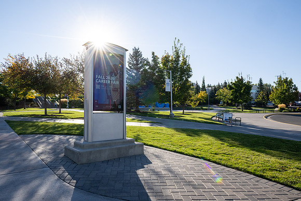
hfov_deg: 73.7
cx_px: 150
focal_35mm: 24
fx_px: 201
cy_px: 100
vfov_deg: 53.2
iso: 800
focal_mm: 24
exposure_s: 1/250
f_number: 18
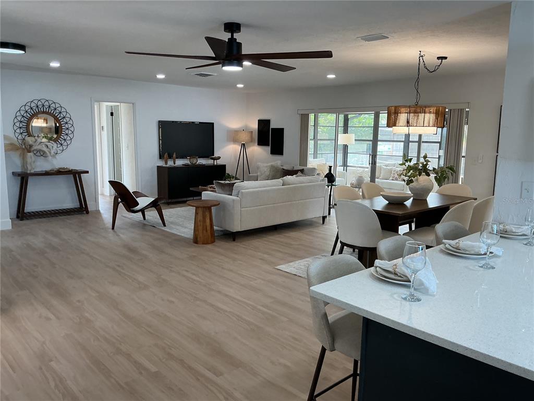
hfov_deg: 61.7
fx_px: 447
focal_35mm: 29
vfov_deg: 48.2
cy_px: 200
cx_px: 267
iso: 64
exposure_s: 1/120
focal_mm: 3
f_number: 1.8
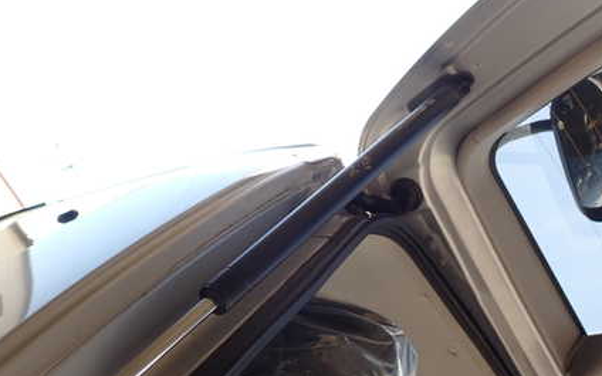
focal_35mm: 45
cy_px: 247
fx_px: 738
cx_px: 305
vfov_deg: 28.4
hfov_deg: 44.4
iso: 100
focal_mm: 5.4
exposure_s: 1/160
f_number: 3.2
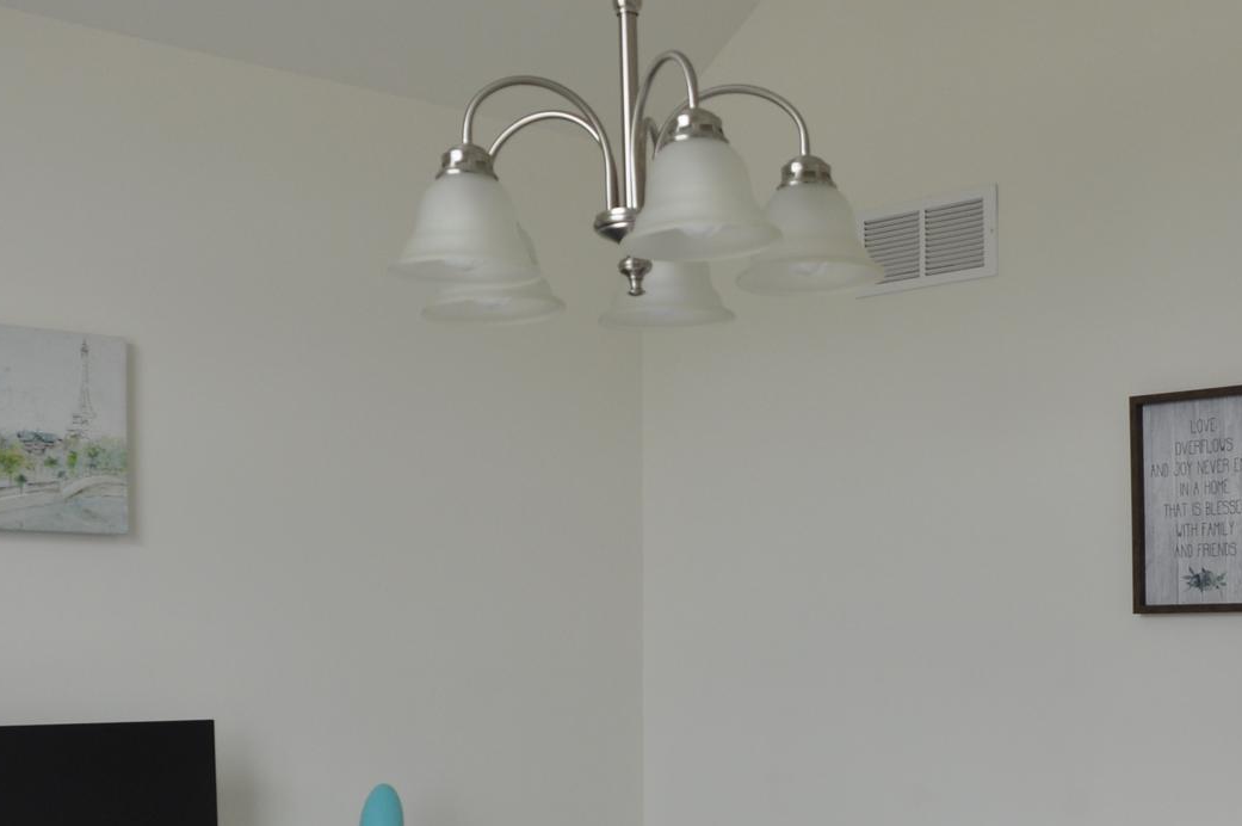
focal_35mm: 59
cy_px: 726
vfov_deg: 22.5
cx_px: 655
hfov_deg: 34.0
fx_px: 2034
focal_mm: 20
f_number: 5.6
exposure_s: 1/125
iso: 400
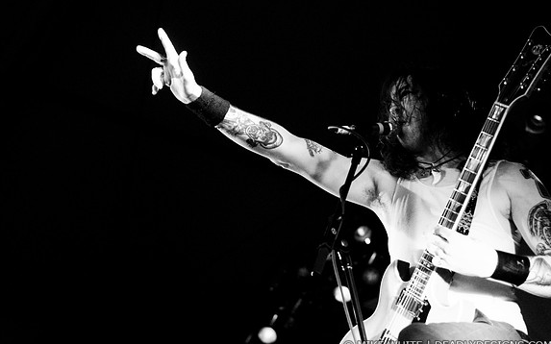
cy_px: 169
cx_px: 278
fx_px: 1021
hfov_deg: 30.2
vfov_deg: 19.1
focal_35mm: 68
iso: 800
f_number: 2.8
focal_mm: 44
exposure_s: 1/60
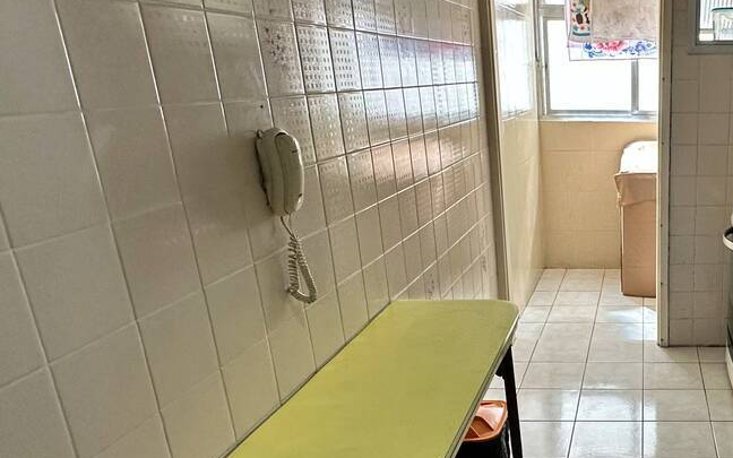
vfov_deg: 38.1
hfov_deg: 51.7
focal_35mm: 33
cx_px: 652
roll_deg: -0.2
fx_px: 659
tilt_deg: -17.9
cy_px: 278
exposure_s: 1/120
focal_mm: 2.22
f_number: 2.2
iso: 200
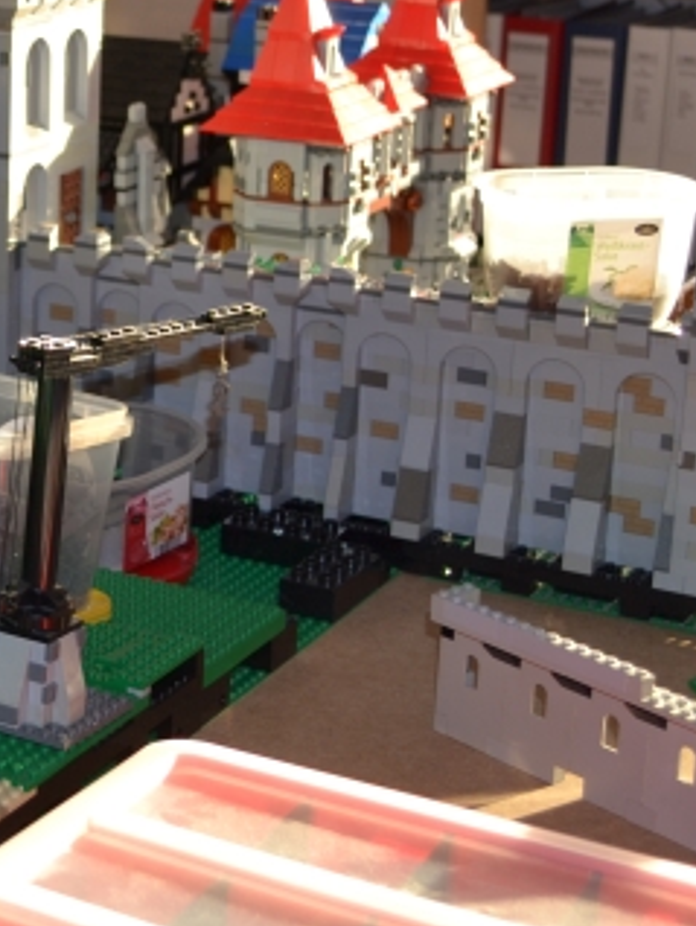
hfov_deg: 15.8
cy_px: 275
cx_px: -315
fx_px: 2329
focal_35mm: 87
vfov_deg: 22.4
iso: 140
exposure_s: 1/30
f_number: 4
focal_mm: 24
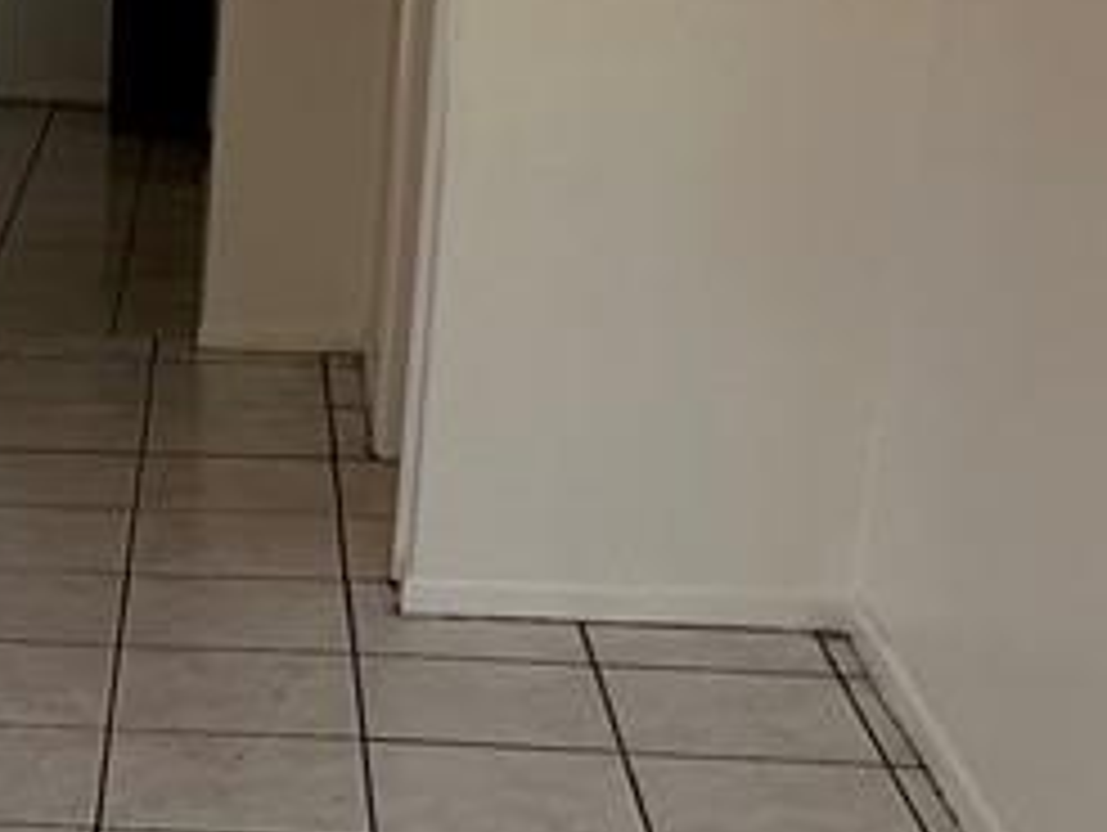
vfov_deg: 16.1
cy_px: 724
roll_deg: -0.3
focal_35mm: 91
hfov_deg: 20.5
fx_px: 2913
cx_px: -117
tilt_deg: -20.8
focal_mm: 2.22
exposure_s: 1/105
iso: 40
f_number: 2.2
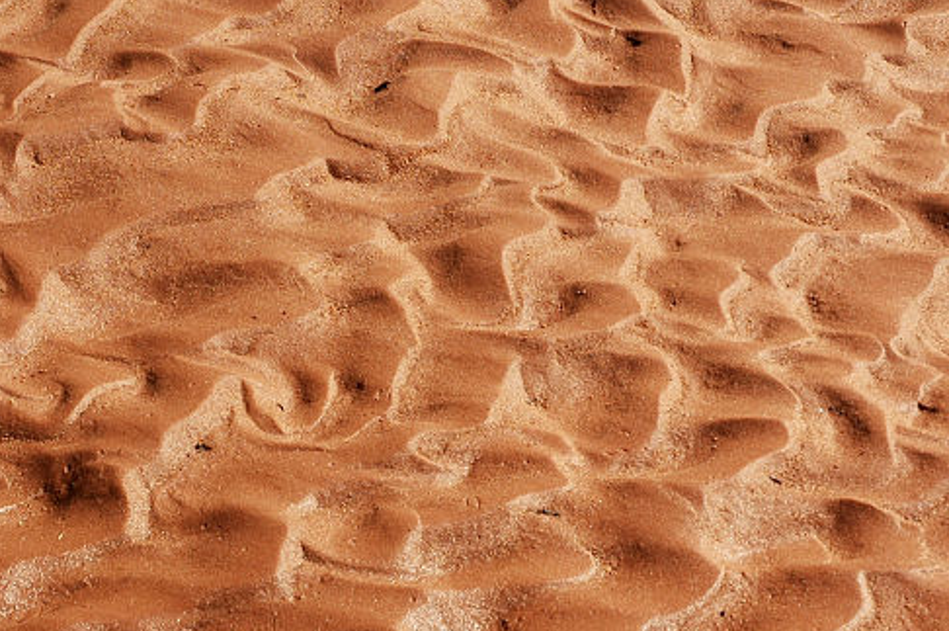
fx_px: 2923
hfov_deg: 18.4
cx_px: 594
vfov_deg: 12.3
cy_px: 469
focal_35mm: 111
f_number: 10
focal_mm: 40
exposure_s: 1/100
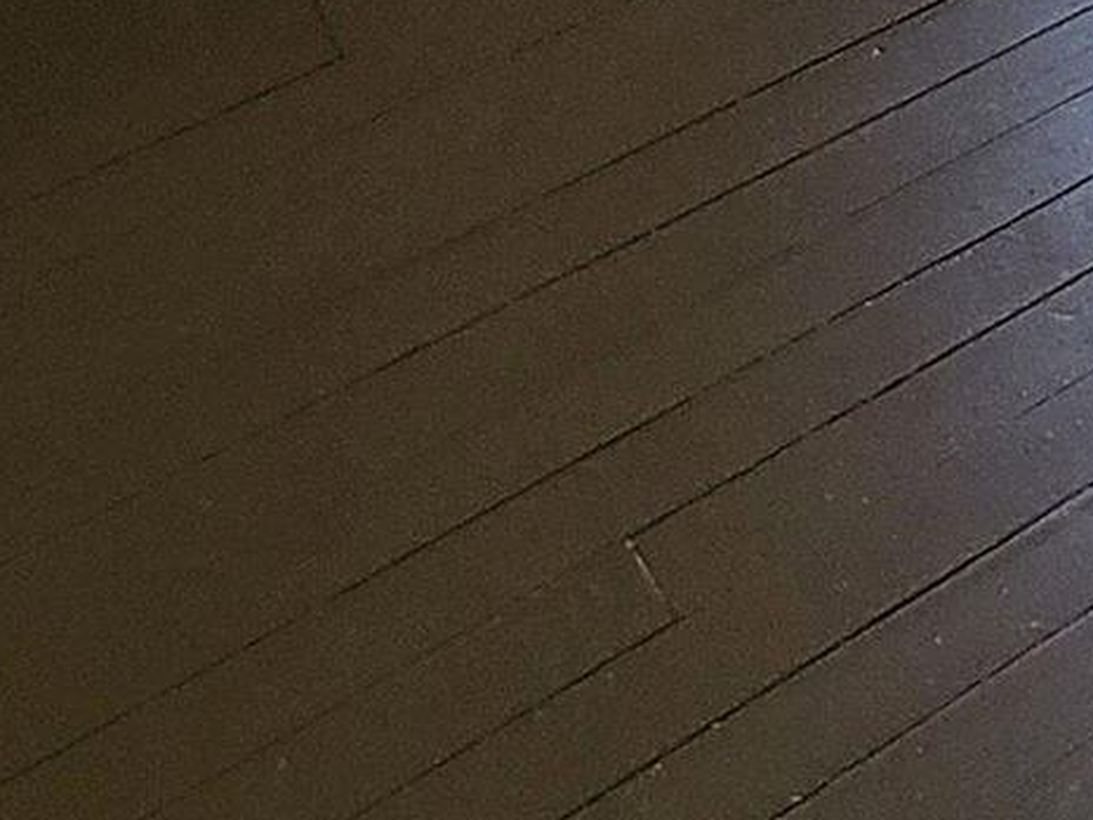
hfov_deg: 16.6
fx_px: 2715
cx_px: 2238
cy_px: -1350
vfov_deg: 12.2
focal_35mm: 86
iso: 250
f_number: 2.2
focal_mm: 2.2
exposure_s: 1/60
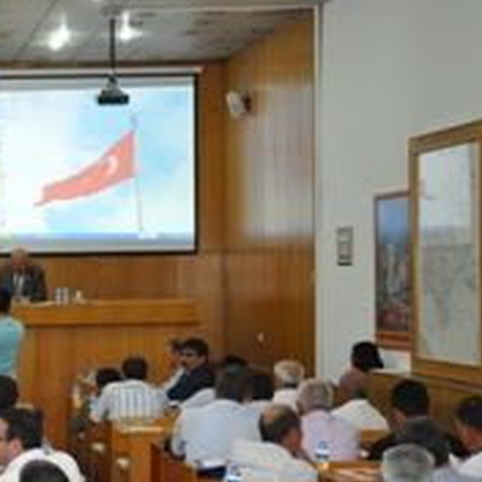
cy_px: 301
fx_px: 1638
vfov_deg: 16.7
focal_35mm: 104
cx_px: -120
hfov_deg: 16.0
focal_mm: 32
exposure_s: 1/60
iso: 1600
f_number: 5
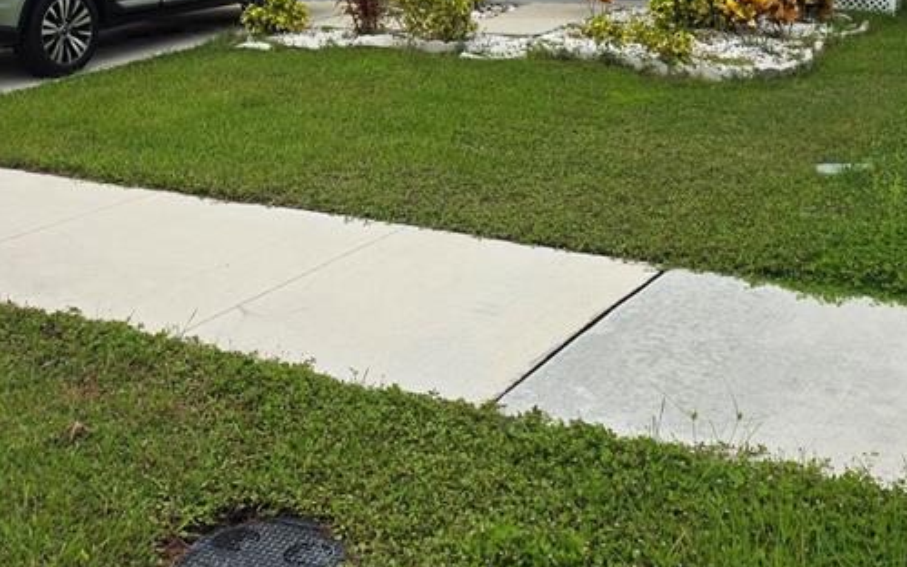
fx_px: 1236
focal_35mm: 50
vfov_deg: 23.9
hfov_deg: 40.3
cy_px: -85
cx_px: 418
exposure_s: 1/7061
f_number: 1.7
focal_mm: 6.25
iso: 80
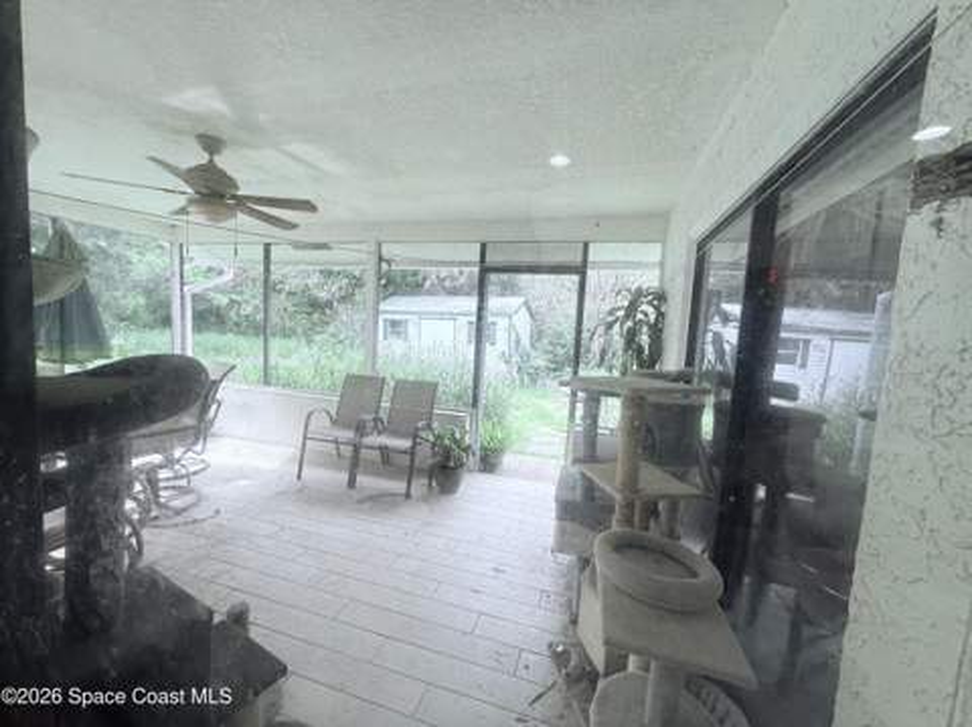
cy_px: 364
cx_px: 486
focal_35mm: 14
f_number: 2.2
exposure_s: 1/99
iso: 50
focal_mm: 2.22
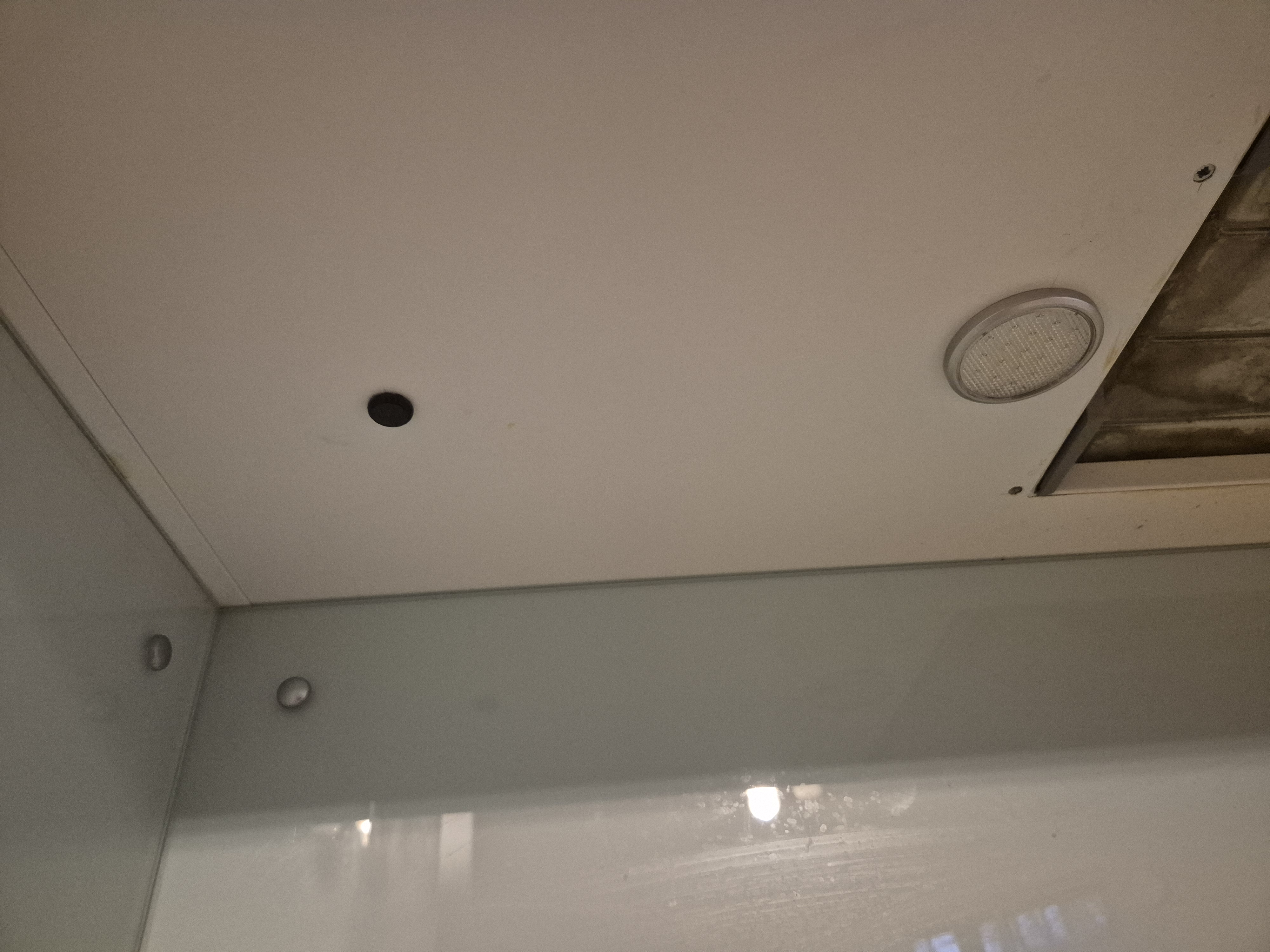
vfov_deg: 58.9
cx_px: 635
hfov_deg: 73.9
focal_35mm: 23
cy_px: 476
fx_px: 844
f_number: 1.8
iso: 2000
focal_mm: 5.4
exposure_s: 1/100
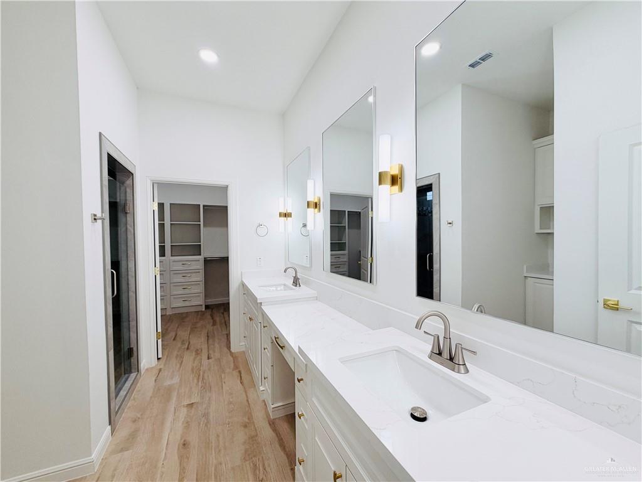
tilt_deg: -0.9
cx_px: 321
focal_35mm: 14
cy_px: 241
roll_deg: +0.5
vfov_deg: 85.7
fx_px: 260
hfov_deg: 102.1
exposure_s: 1/124
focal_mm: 2.22
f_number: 2.2
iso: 64
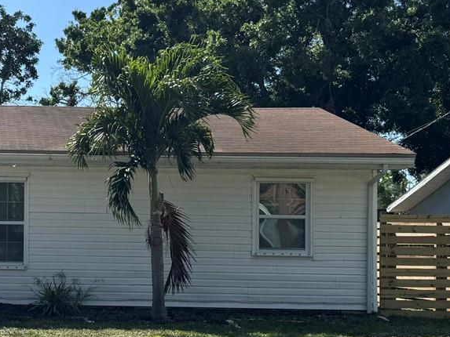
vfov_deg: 21.9
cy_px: 213
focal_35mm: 67
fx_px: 871
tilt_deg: +1.1
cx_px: 9
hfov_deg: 27.4
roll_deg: -0.9
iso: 80
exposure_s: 1/4950
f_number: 1.78
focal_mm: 6.76
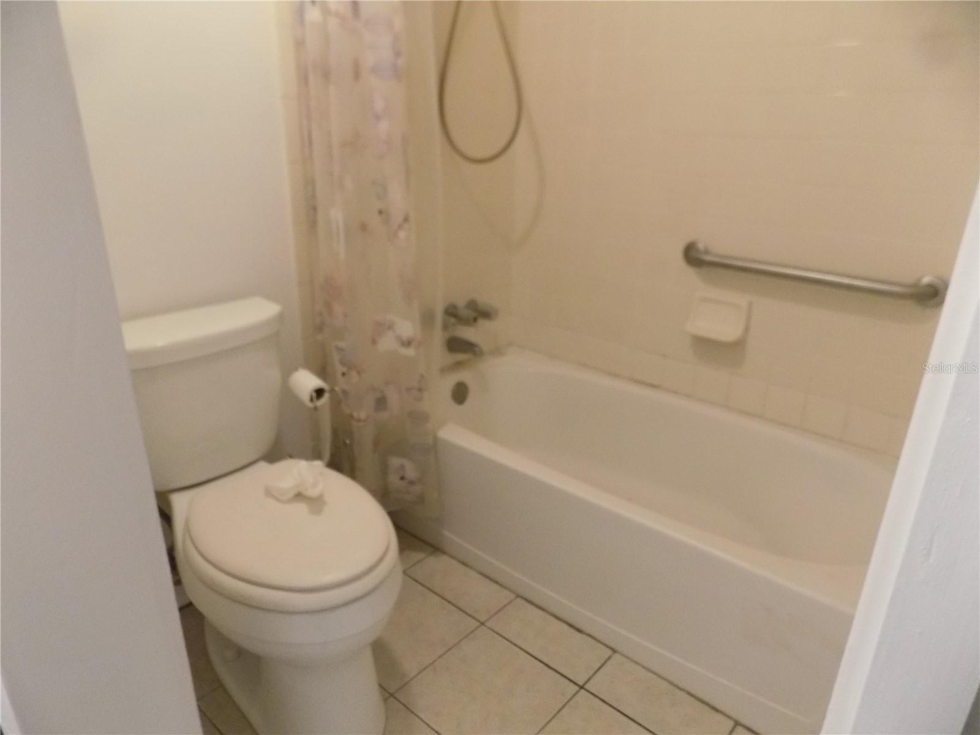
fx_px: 651
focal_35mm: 23
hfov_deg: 73.9
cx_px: 490
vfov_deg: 58.9
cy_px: 368
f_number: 3.1
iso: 400
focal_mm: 4
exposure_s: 1/20
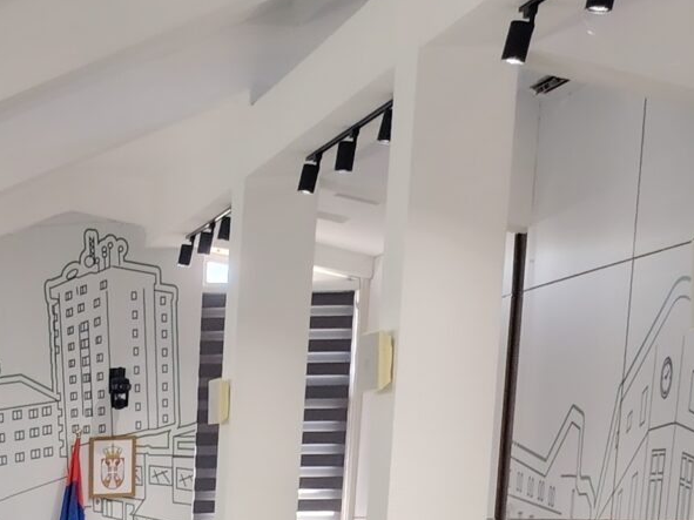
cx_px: -250
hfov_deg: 17.5
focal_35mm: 104
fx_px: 2085
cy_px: 984
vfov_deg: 12.7
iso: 409
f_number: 1.75
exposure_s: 1/25
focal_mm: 5.25
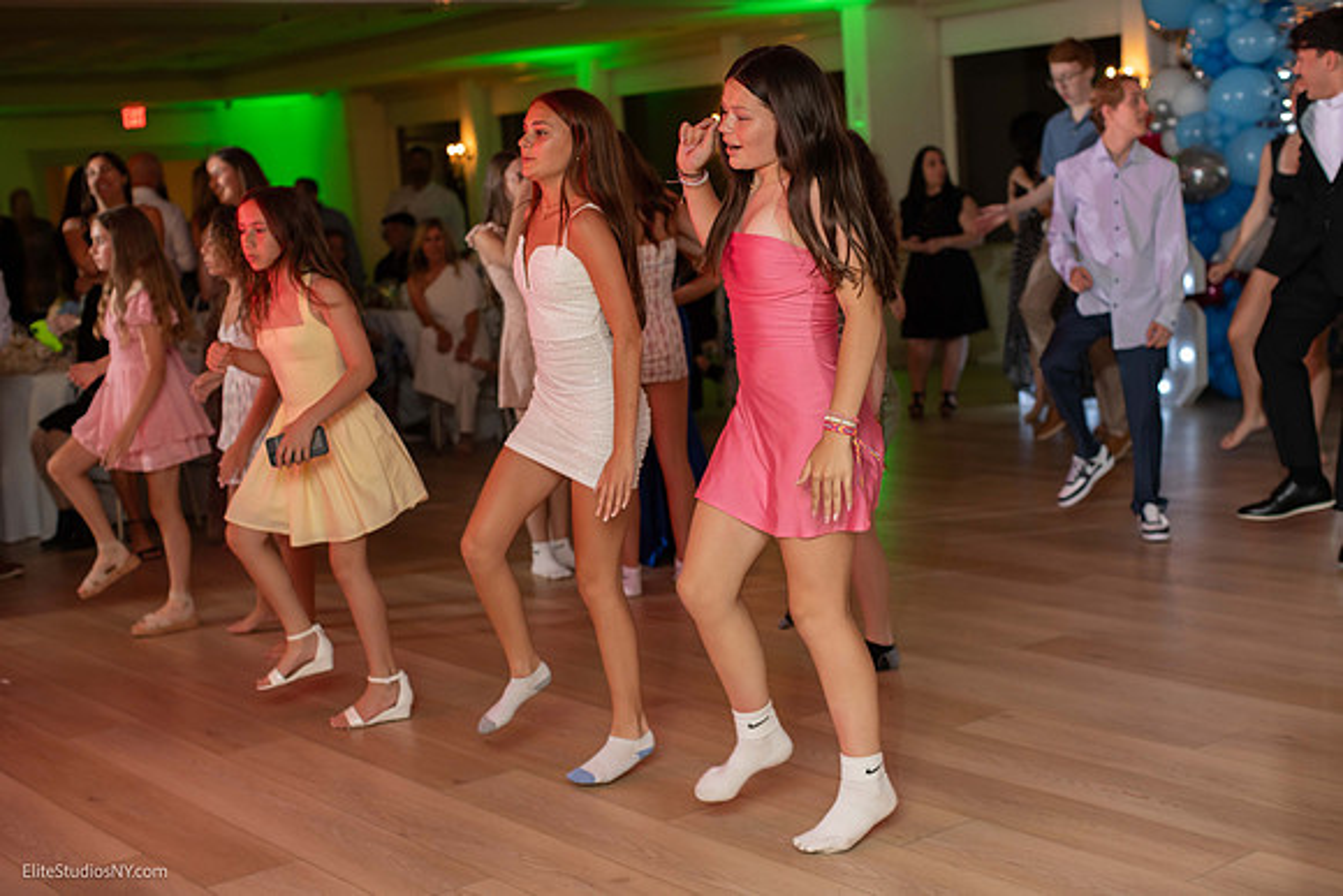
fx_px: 1866
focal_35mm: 50
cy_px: 448
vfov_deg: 27.0
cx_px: 672
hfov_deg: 39.6
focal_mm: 50
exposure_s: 1/125
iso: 1600
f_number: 2.8
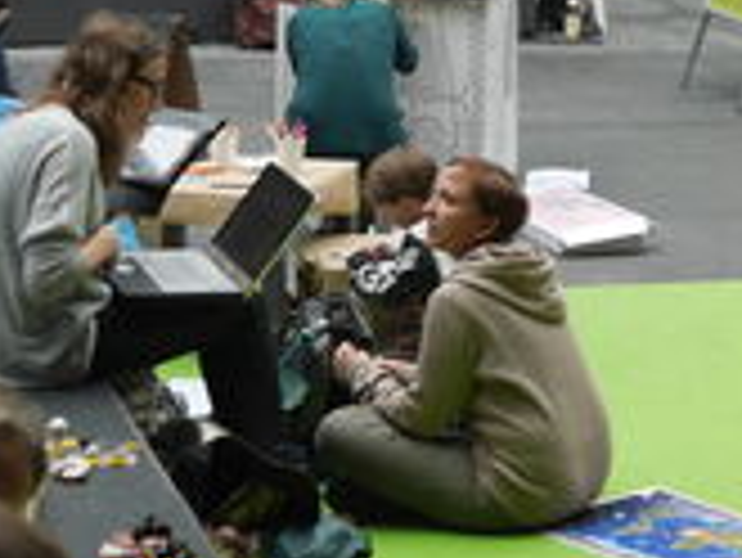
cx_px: 854
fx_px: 3325
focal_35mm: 155
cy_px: -25
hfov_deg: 12.5
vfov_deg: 9.5
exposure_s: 1/250
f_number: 2.8
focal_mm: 20
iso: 200
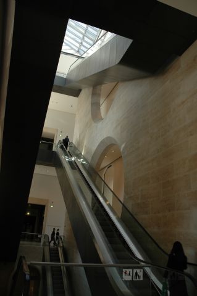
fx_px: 222
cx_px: 98
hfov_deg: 47.8
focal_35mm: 27
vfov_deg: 67.4
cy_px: 148
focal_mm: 18
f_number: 5.6
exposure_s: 1/30
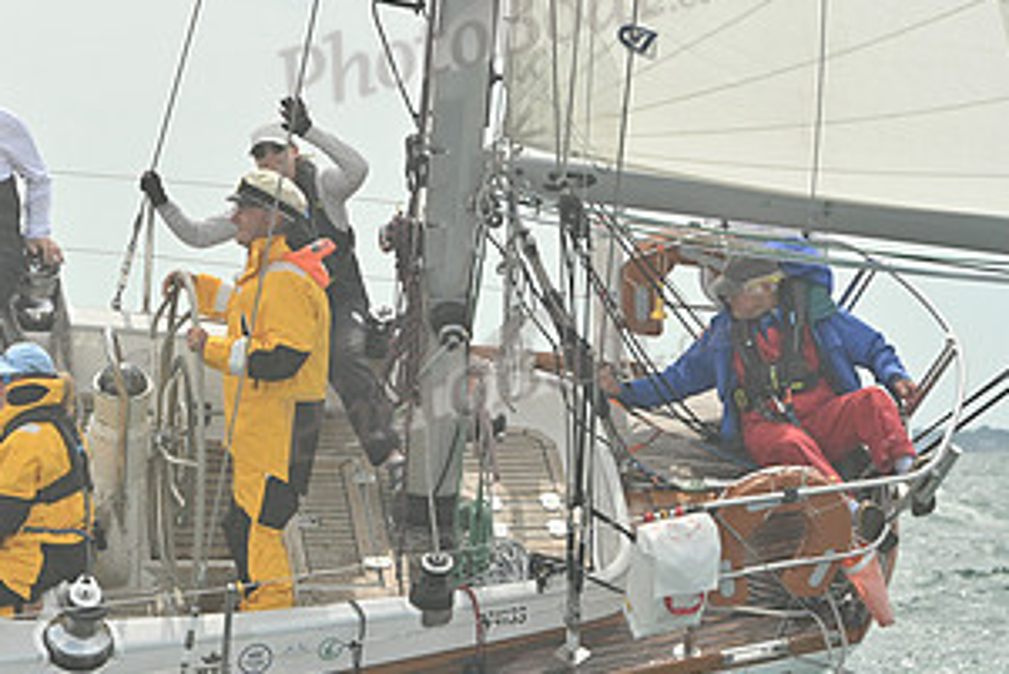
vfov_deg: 6.4
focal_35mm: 216
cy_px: 250
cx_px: 107
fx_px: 6057
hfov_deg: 9.5
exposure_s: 1/1250
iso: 320
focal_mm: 112
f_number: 10
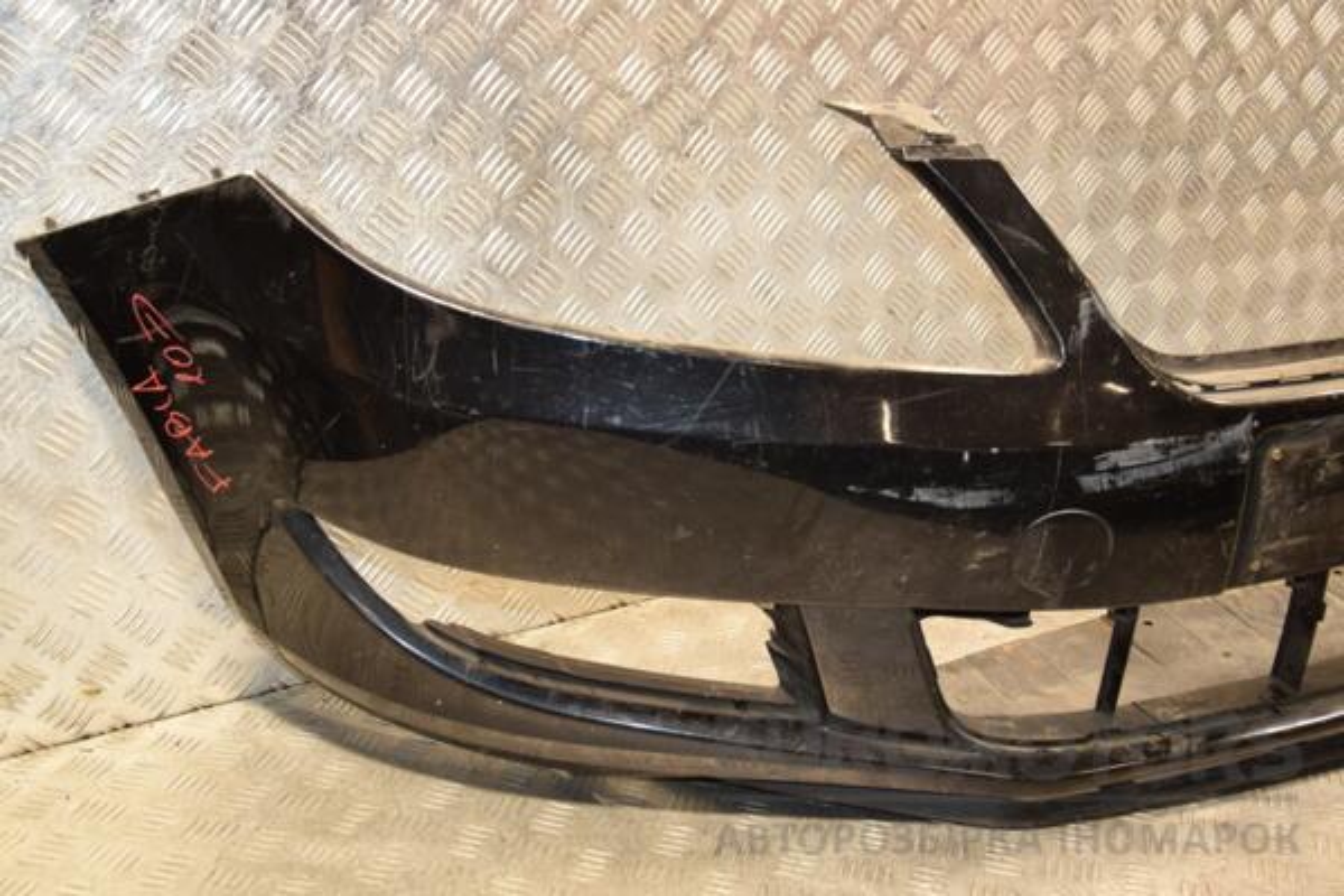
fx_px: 1456
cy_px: 448
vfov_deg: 34.2
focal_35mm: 39
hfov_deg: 49.6
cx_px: 672
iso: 800
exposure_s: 1/100
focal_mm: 26
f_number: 5
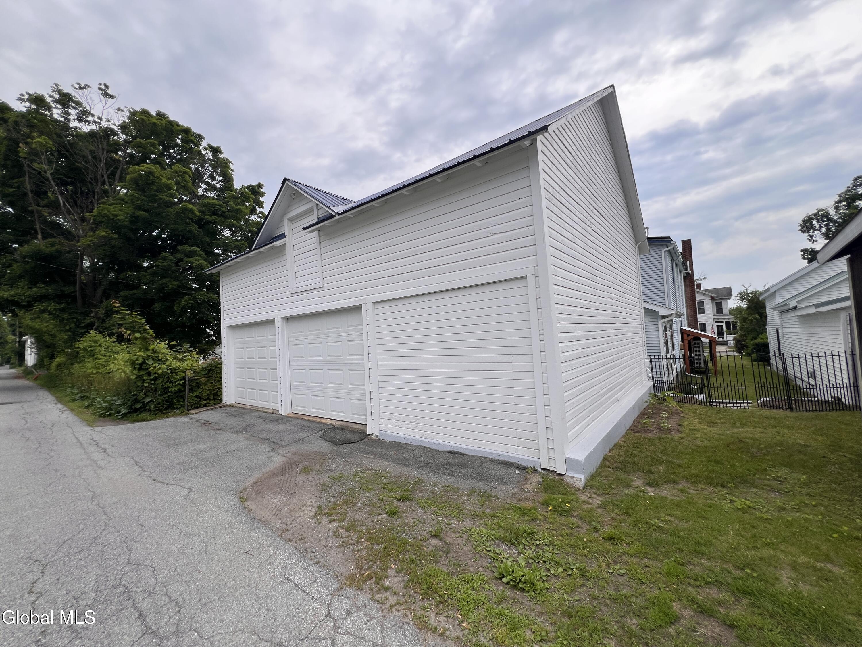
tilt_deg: +2.3
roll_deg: +3.1
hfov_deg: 106.2
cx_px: 431
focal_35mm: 13
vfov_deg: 89.9
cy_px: 324
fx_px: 324
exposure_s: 1/1340
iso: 32
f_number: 1.8
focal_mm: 1.57
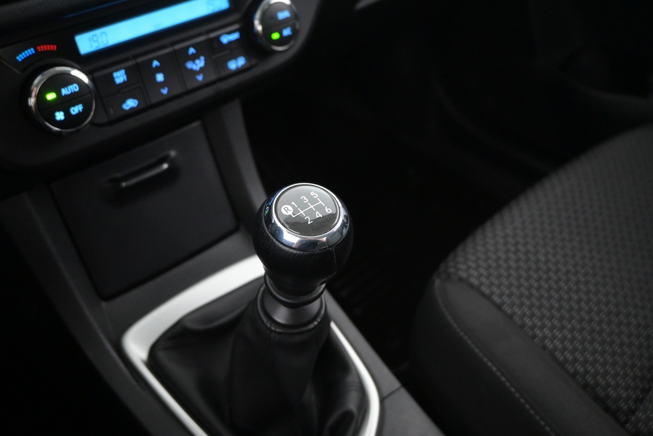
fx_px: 595
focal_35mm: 33
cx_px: 307
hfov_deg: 57.5
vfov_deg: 40.2
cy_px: 213
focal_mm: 20.5
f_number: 3.8
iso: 3600
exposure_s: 1/30
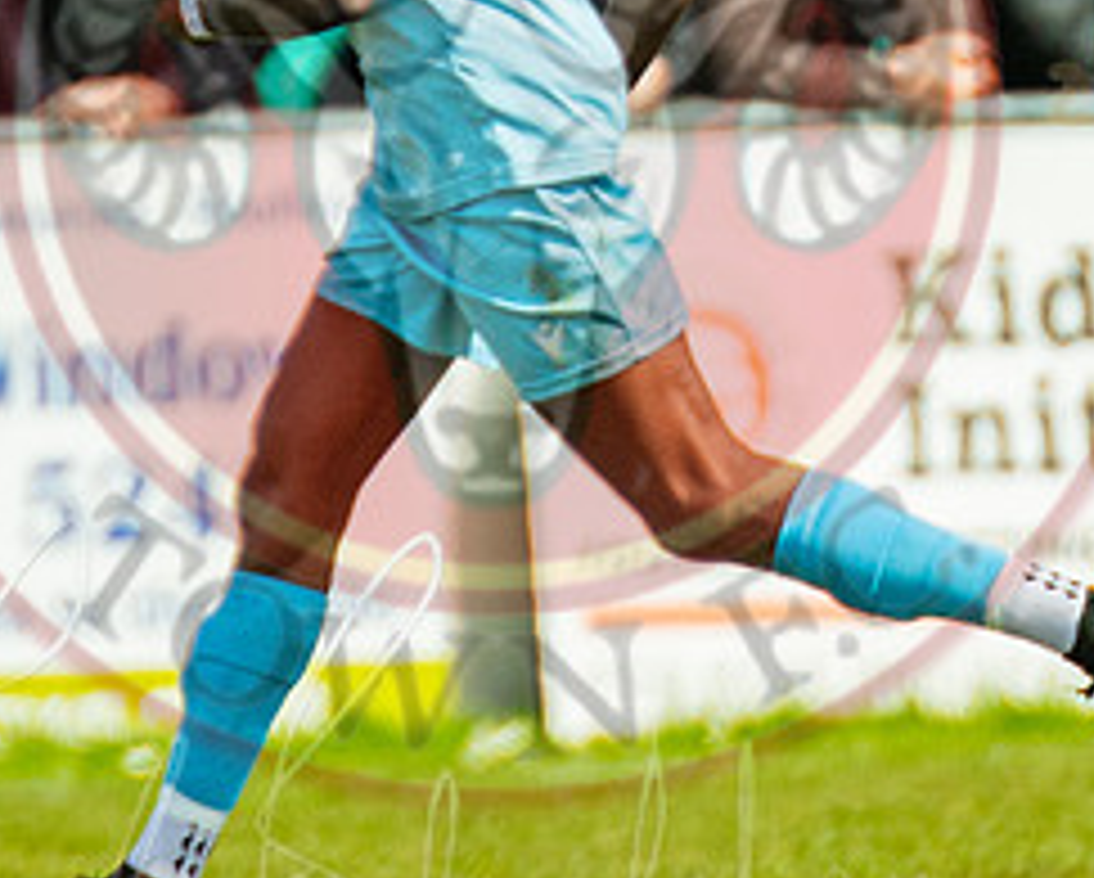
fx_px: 68822
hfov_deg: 0.9
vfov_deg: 0.7
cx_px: 692
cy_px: 174
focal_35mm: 2123
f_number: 4
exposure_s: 1/5000
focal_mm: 420
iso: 400
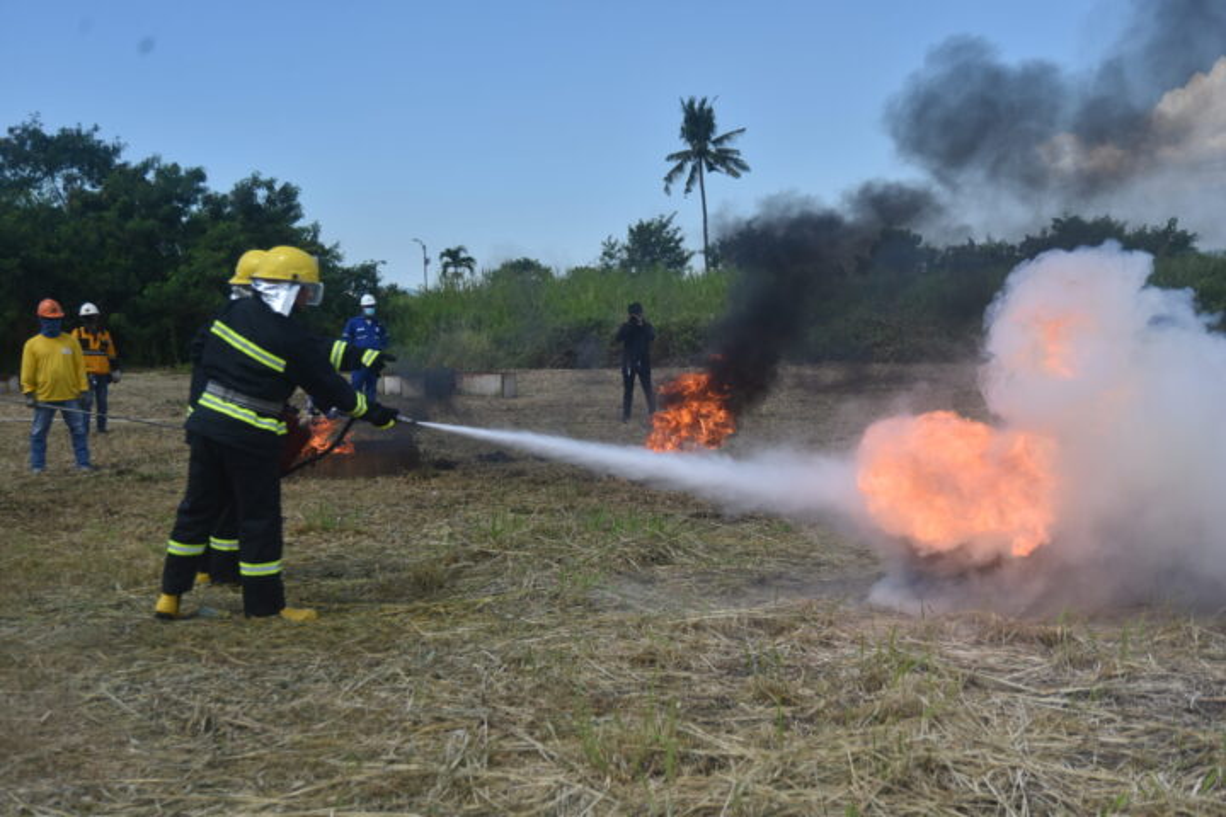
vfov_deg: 29.9
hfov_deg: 43.6
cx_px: 613
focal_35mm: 45
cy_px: 408
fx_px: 1532
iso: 100
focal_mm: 45
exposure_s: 1/800
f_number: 5.6
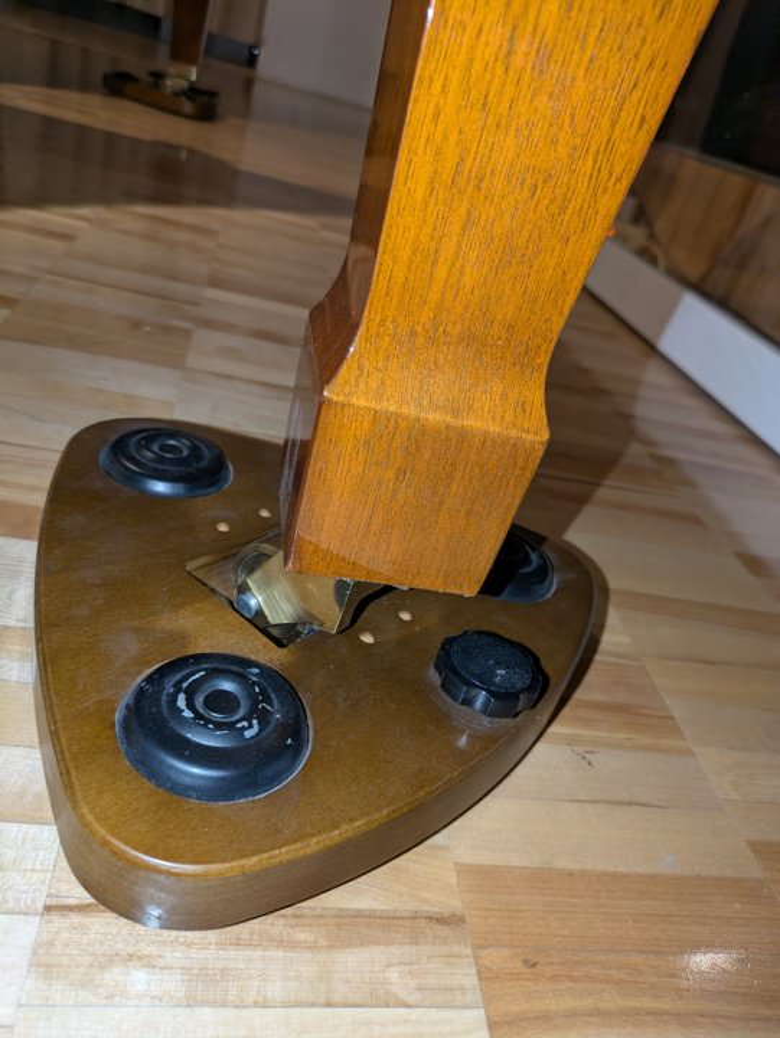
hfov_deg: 54.9
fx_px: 750
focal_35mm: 25
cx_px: 390
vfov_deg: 69.4
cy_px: 519
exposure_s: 1/60
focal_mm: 5.43
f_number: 1.89
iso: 316
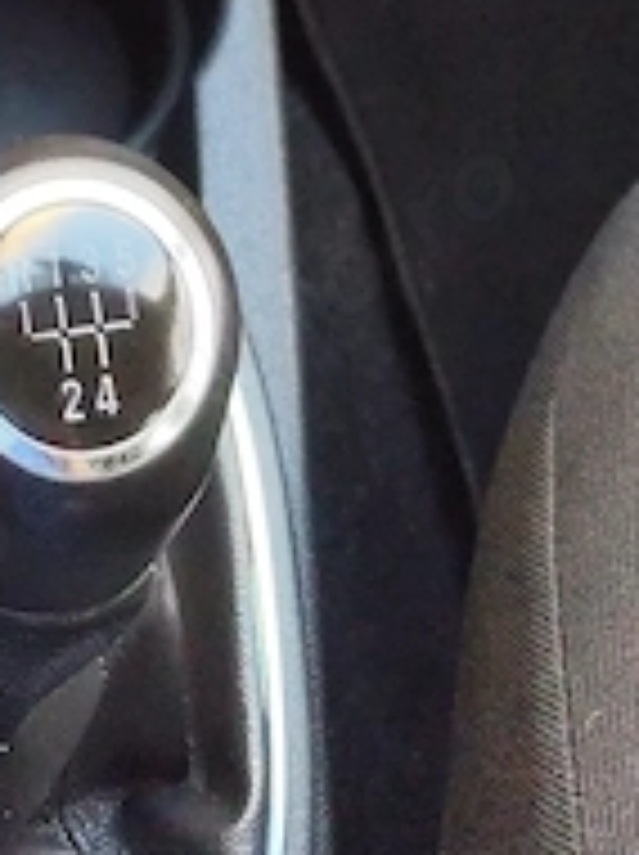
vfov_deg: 15.9
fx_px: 2393
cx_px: -14
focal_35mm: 97
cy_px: -860
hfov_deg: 14.9
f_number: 1.65
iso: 808
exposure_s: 1/100
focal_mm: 6.19
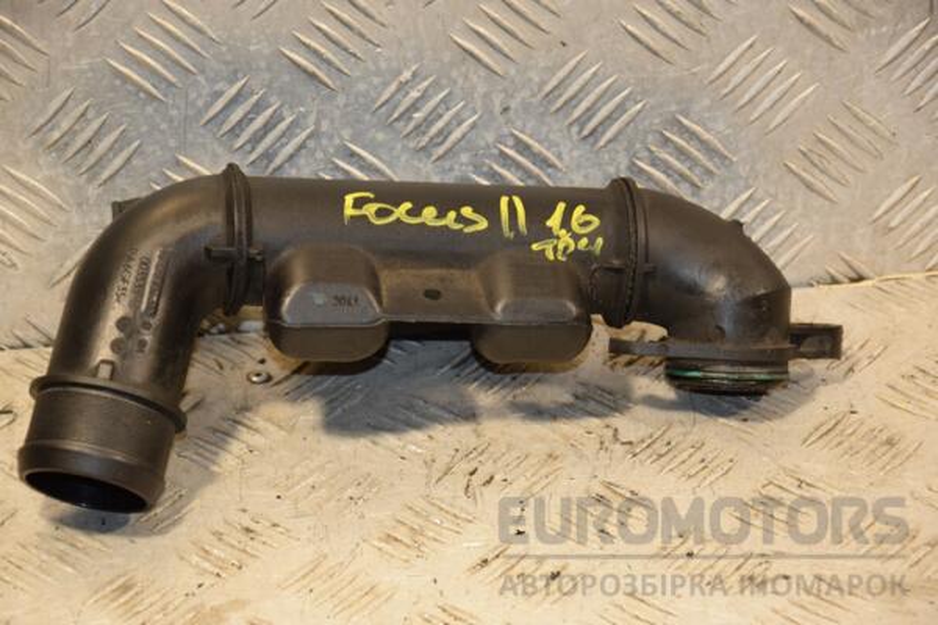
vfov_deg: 10.2
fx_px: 3517
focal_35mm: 135
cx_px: 469
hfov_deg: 15.2
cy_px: 312
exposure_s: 1/125
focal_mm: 90
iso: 800
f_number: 5.6
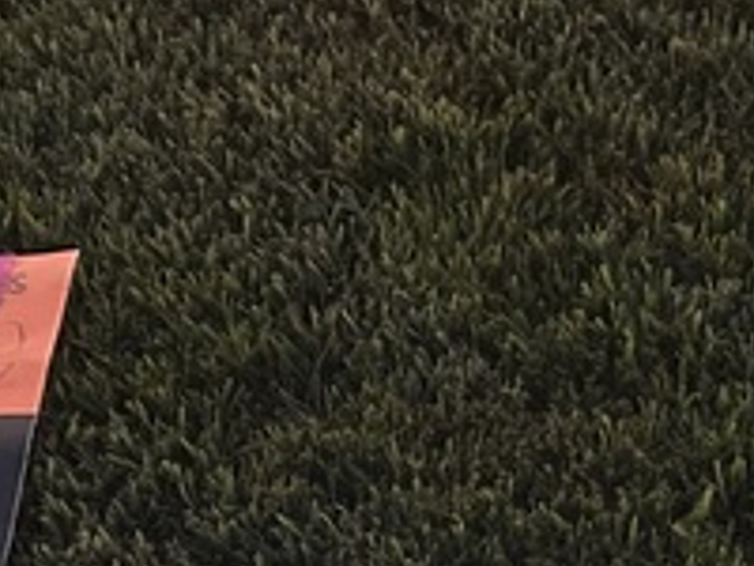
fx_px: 2897
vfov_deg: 10.5
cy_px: 1000
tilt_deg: -43.6
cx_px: 690
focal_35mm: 133
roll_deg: +4.4
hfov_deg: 14.7
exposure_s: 1/29
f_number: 1.5
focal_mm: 5.7
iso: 1000
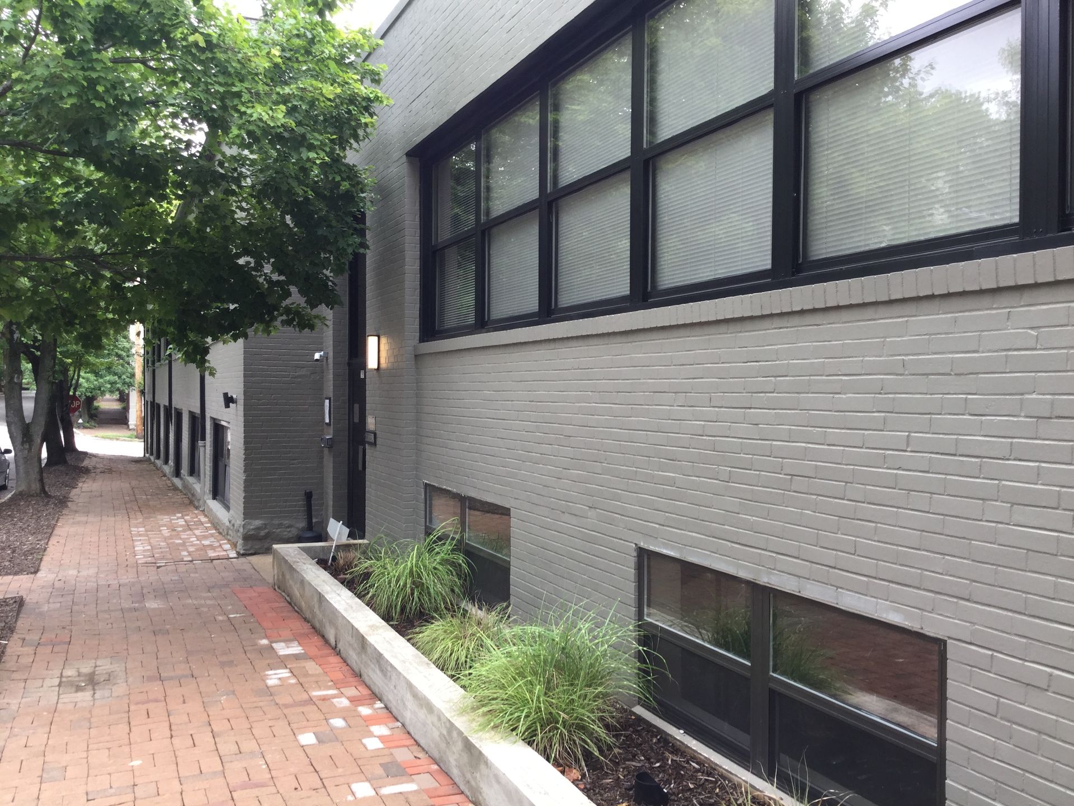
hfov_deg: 58.4
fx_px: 962
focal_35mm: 31
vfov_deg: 45.4
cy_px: 403
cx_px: 537
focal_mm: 3.3
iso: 25
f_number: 2.4
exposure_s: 1/60
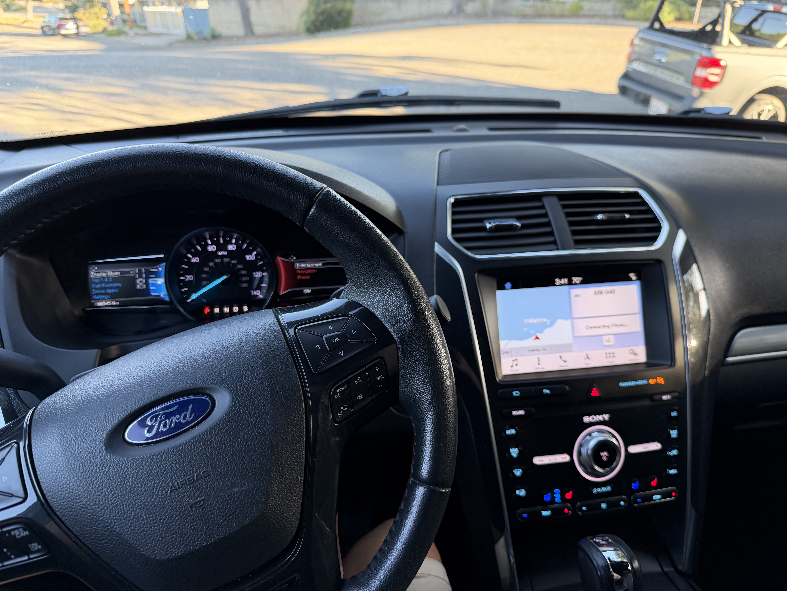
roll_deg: +1.0
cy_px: 296
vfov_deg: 56.8
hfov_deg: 71.6
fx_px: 546
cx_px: 394
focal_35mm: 24
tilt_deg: -31.8
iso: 160
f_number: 1.78
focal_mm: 6.76
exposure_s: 1/123
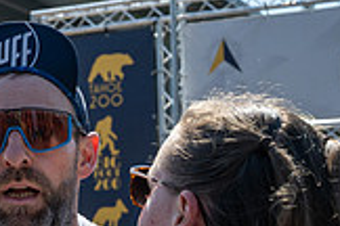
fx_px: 1218
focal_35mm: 129
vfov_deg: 10.6
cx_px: 29
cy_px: 112
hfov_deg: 15.7
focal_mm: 36
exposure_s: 1/640
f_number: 6.3
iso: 160
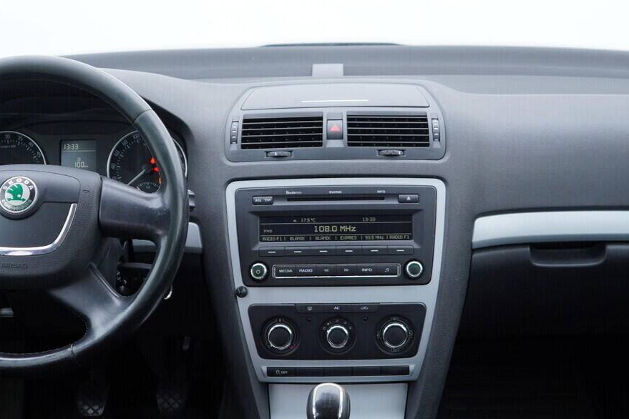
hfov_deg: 33.9
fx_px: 1031
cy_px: 202
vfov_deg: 23.0
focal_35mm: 59
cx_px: 323
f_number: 2.8
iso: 125
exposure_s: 1/40
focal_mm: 24
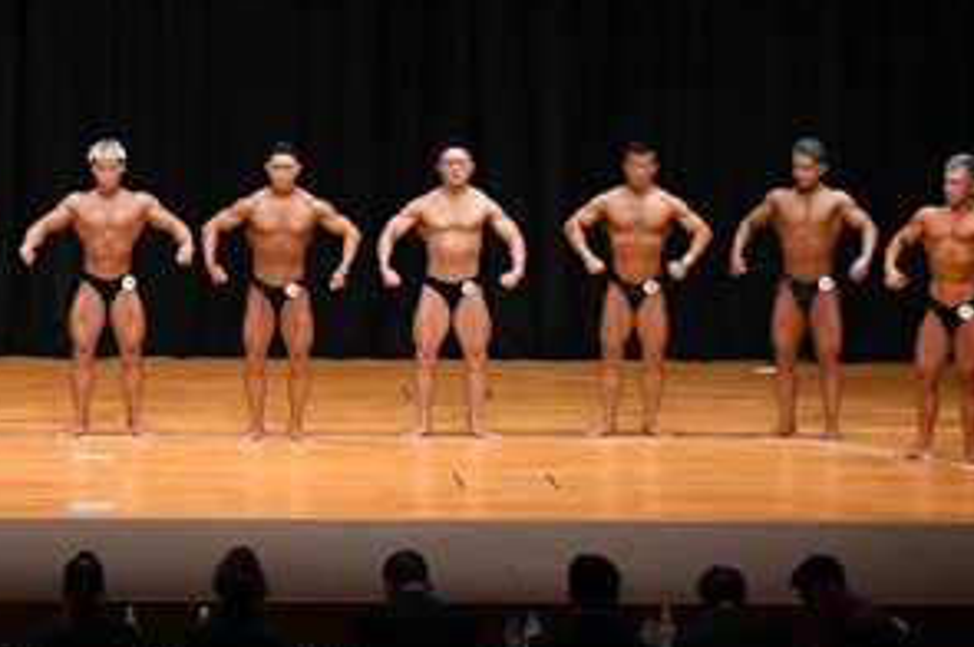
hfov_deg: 13.6
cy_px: 17
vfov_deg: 9.1
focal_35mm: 150
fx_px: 4054
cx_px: 144
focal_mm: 38
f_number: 5.6
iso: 3200
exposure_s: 1/400
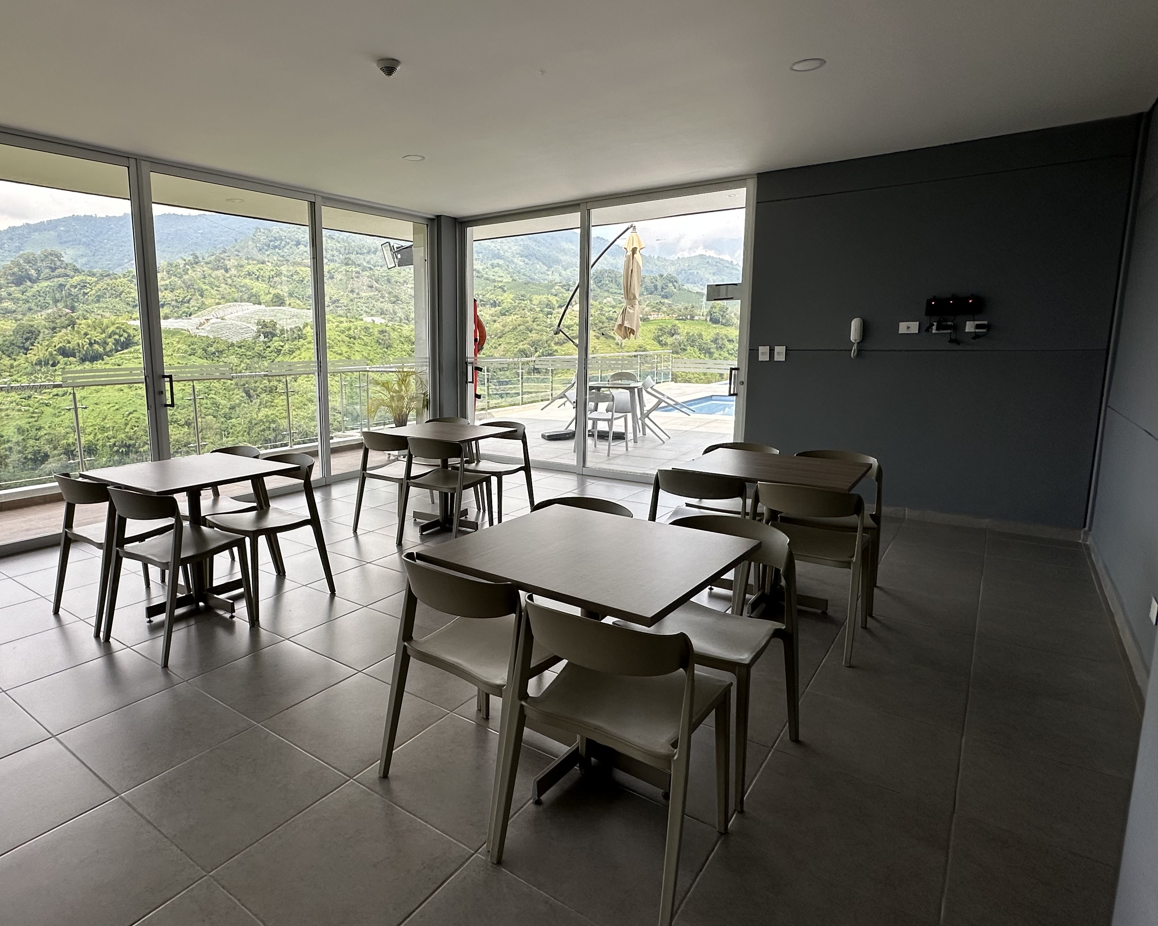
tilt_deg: -10.1
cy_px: 447
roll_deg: -0.6
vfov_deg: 68.1
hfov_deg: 79.3
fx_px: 685
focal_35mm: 20
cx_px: 457
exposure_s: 1/410
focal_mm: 2.22
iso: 40
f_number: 2.2
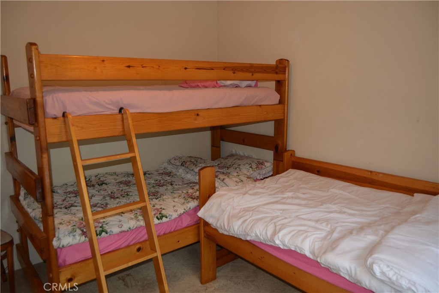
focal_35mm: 27
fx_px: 329
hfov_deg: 67.4
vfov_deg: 47.9
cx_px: 220
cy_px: 146
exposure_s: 1/60
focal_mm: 18
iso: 500
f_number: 3.5
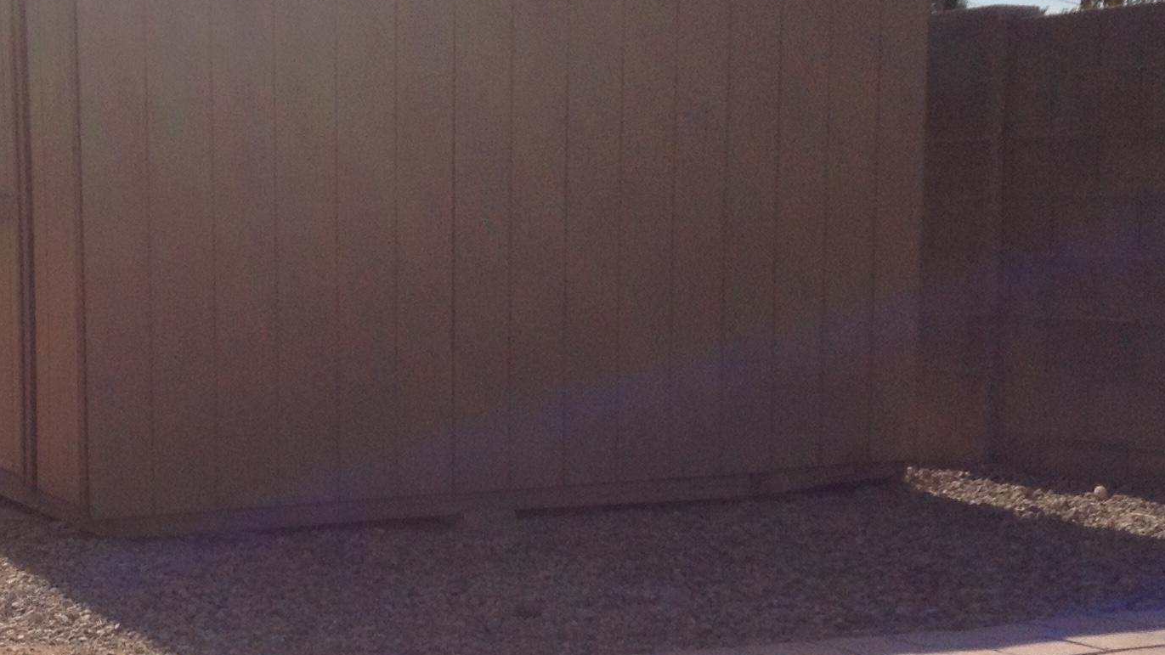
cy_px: 429
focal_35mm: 72
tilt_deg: -5.4
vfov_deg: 16.7
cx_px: 366
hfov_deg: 29.1
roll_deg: +0.4
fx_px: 2224
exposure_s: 1/3788
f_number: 2.4
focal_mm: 4.28
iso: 50
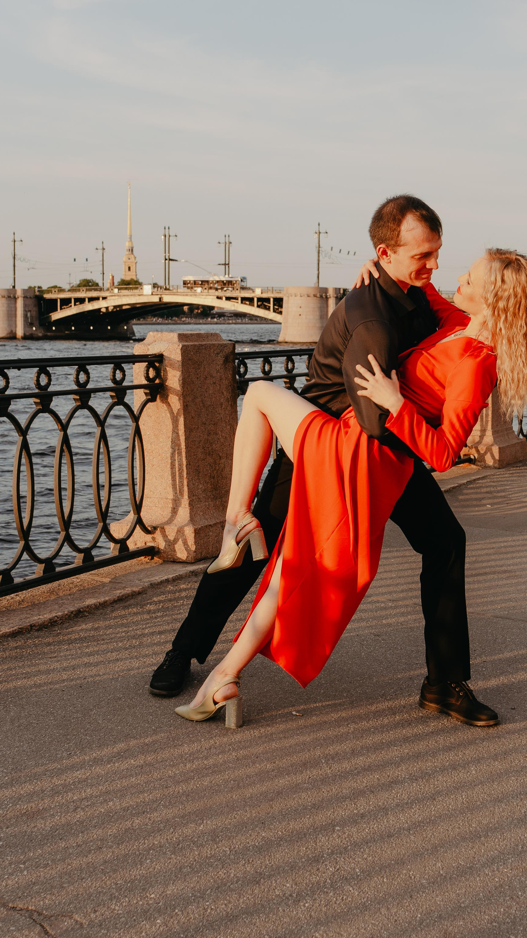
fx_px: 1143
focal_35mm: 46
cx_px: 331
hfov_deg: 25.9
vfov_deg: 44.4
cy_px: 385
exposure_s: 1/80
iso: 100
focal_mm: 33
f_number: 8
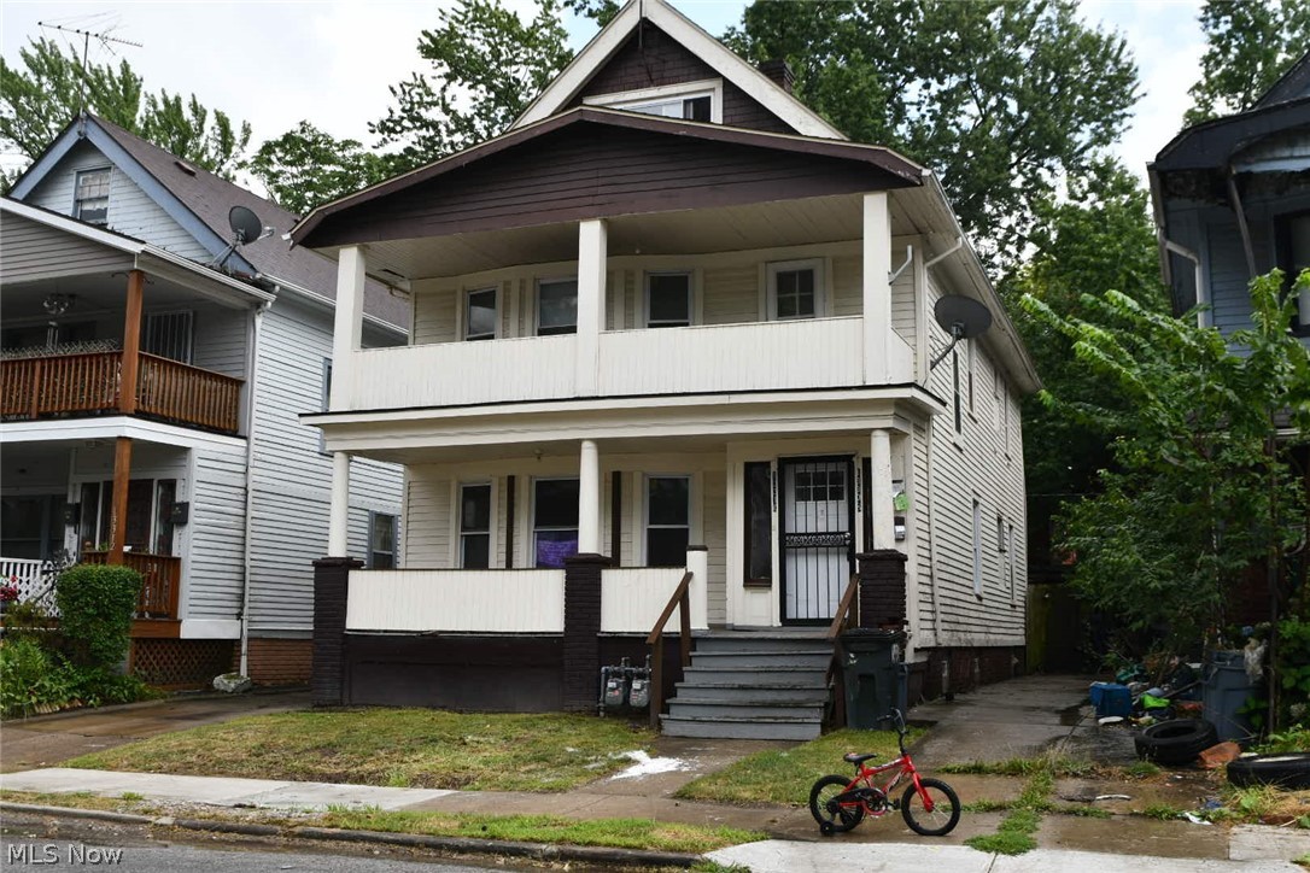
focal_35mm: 36
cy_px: 436
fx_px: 1310
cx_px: 655
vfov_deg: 36.9
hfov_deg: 53.1
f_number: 8
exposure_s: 1/250
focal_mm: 24
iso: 160
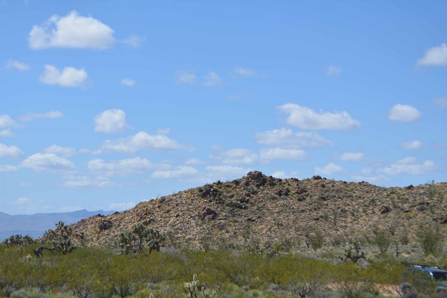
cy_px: 173
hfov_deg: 21.1
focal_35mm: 97
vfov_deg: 14.2
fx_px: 1200
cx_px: 197
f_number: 7.1
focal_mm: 55
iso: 400
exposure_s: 1/2000
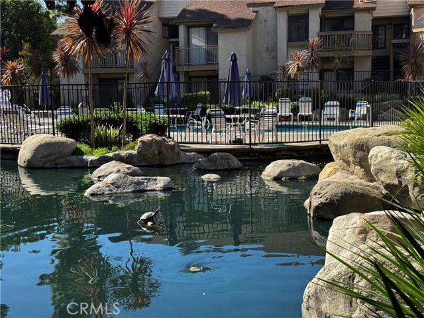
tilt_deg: -6.4
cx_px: 212
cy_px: 159
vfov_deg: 30.3
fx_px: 588
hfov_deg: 39.7
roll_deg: +1.2
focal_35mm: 48
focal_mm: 6.76
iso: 64
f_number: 1.78
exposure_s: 1/1458
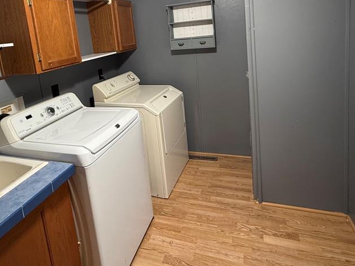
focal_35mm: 23
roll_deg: +6.3
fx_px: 236
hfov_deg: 73.8
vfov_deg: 55.6
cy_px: 62
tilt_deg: -7.0
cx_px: 162
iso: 250
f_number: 2.2
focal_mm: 2.22
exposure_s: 1/60
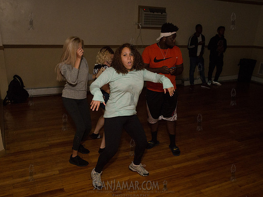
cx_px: 140
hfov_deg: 55.3
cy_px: 120
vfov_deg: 42.7
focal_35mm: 33
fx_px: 251
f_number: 4
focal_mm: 24
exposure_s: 1/320
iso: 2000
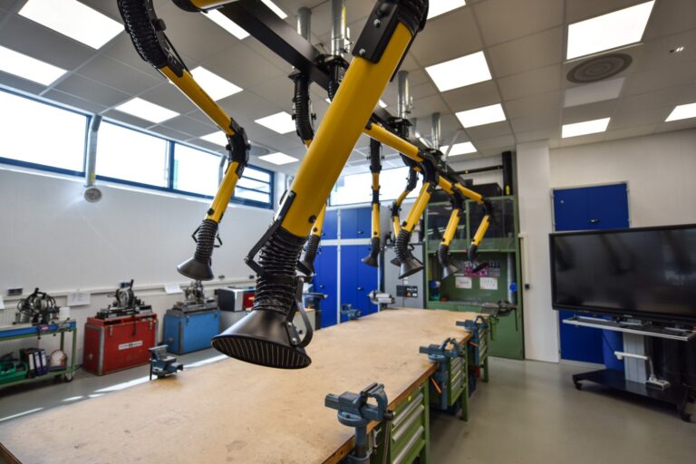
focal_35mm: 18
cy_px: 232
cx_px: 348
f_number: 2.8
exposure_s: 1/400
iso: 200
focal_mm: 18
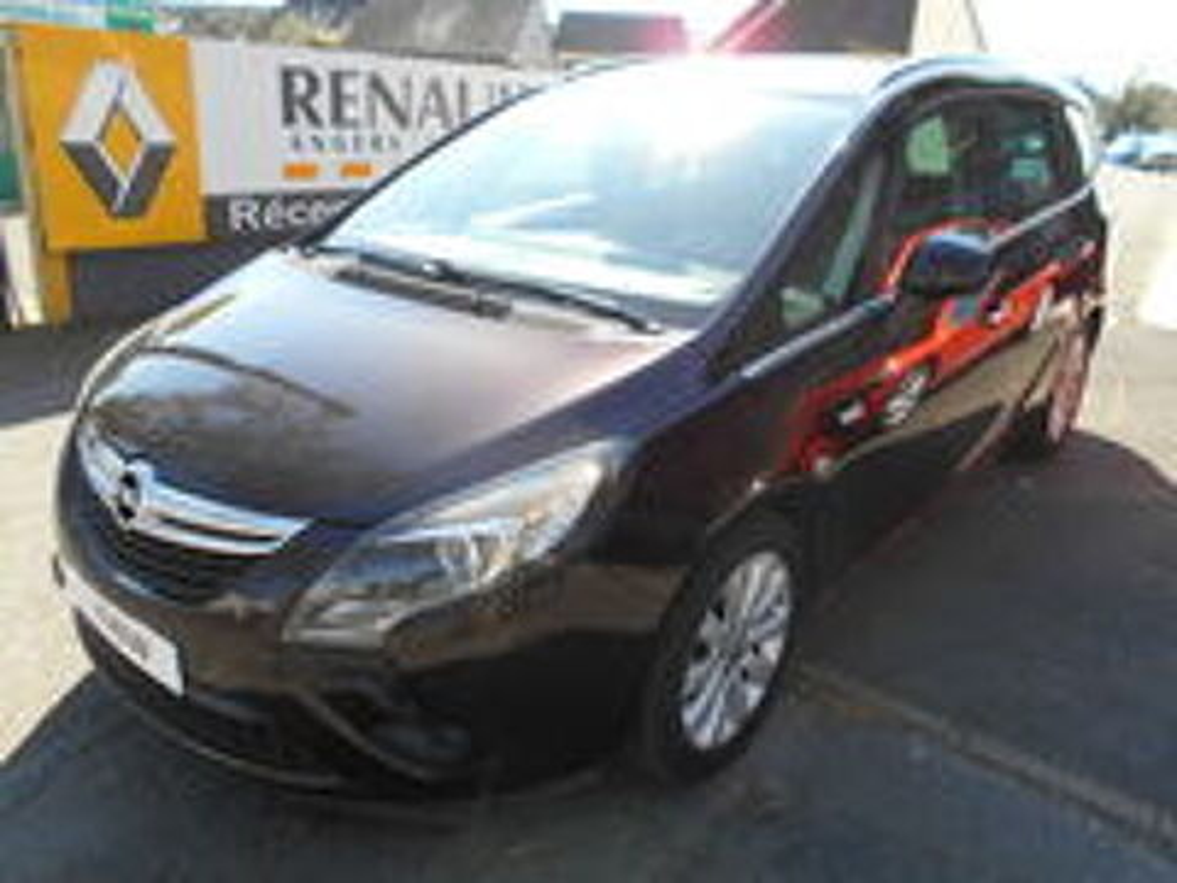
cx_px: 588
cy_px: 442
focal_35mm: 26
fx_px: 884
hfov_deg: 67.3
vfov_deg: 53.1
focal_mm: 4.6
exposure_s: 1/250
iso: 80
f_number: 3.2
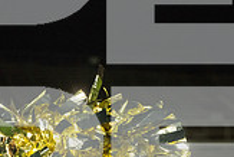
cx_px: -89
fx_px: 1249
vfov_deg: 7.1
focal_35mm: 192
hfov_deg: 10.4
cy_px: 163
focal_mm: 54
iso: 1000
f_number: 4.5
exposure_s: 1/200
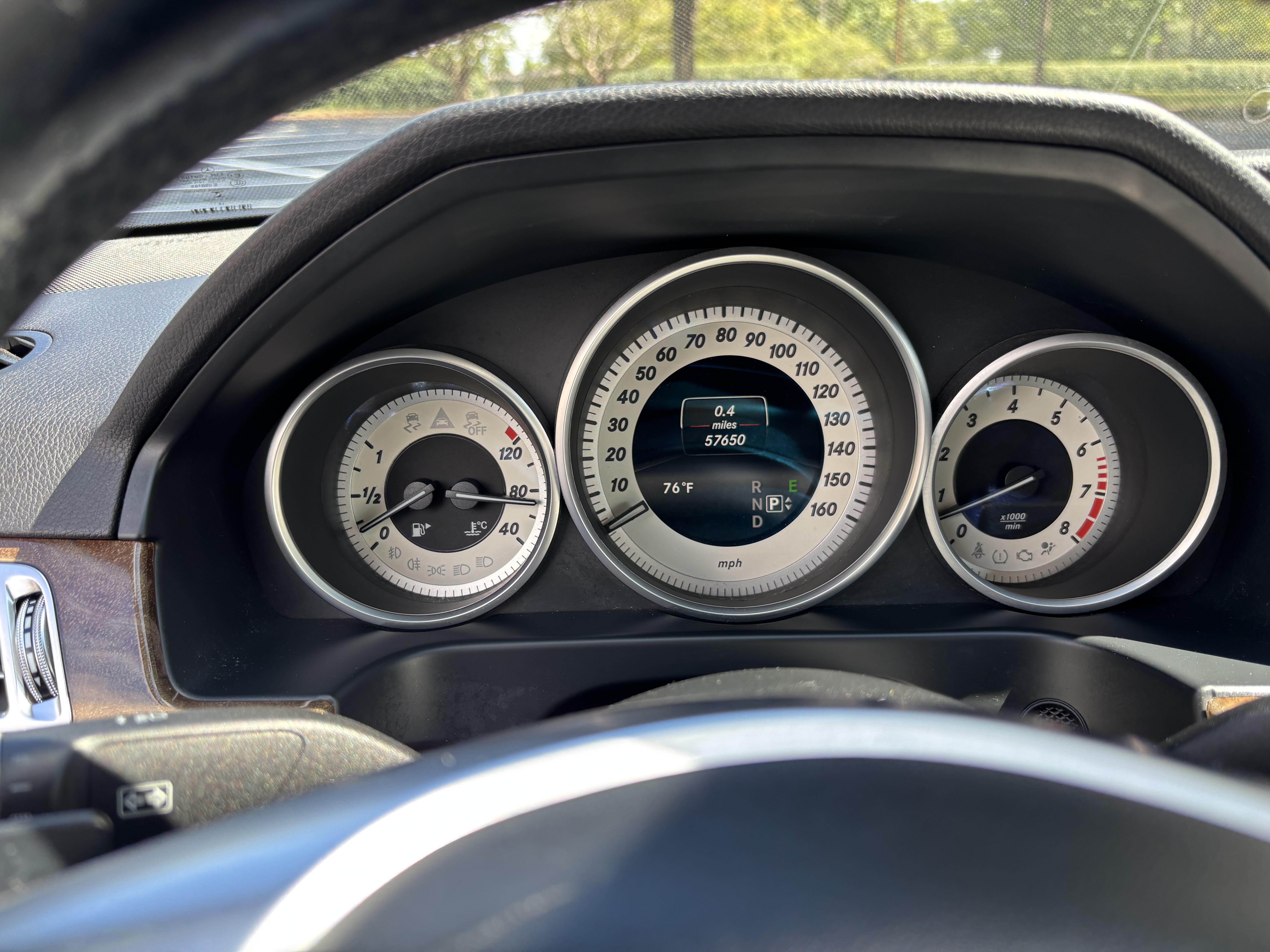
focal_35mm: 26
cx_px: 635
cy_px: 476
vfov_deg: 53.1
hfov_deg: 67.3
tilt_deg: -20.8
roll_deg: +2.4
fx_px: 954
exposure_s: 1/121
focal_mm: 5.96
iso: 40
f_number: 1.6
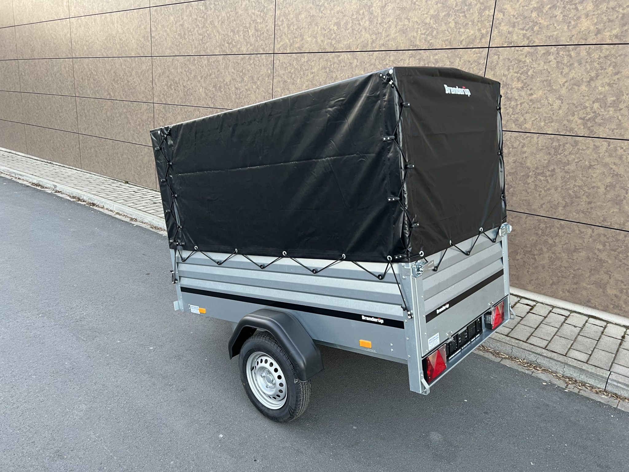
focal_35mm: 26
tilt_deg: -14.8
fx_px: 472
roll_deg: -4.1
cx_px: 314
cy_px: 236
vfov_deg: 53.1
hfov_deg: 67.3
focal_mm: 5.7
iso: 125
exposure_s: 1/75
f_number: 1.5
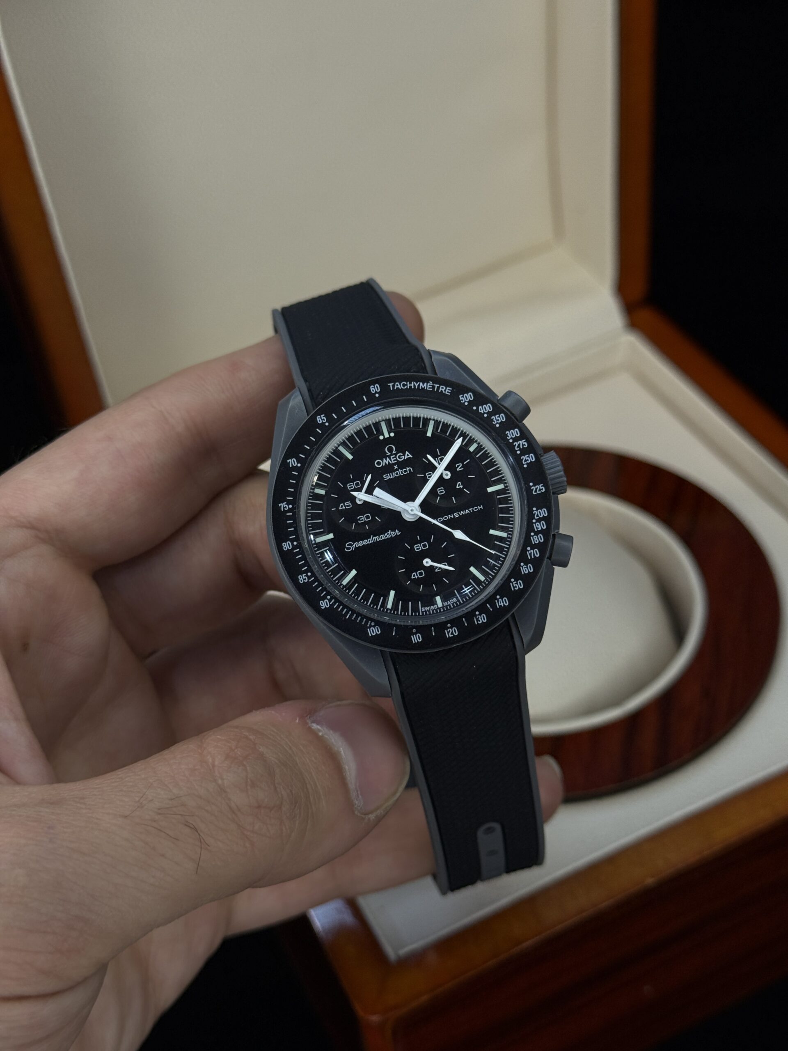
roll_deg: +7.1
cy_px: 526
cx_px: 394
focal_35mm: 48
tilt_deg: -42.3
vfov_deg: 39.7
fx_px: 1457
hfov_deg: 30.3
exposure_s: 1/1167
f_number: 1.78
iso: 80
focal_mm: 6.76
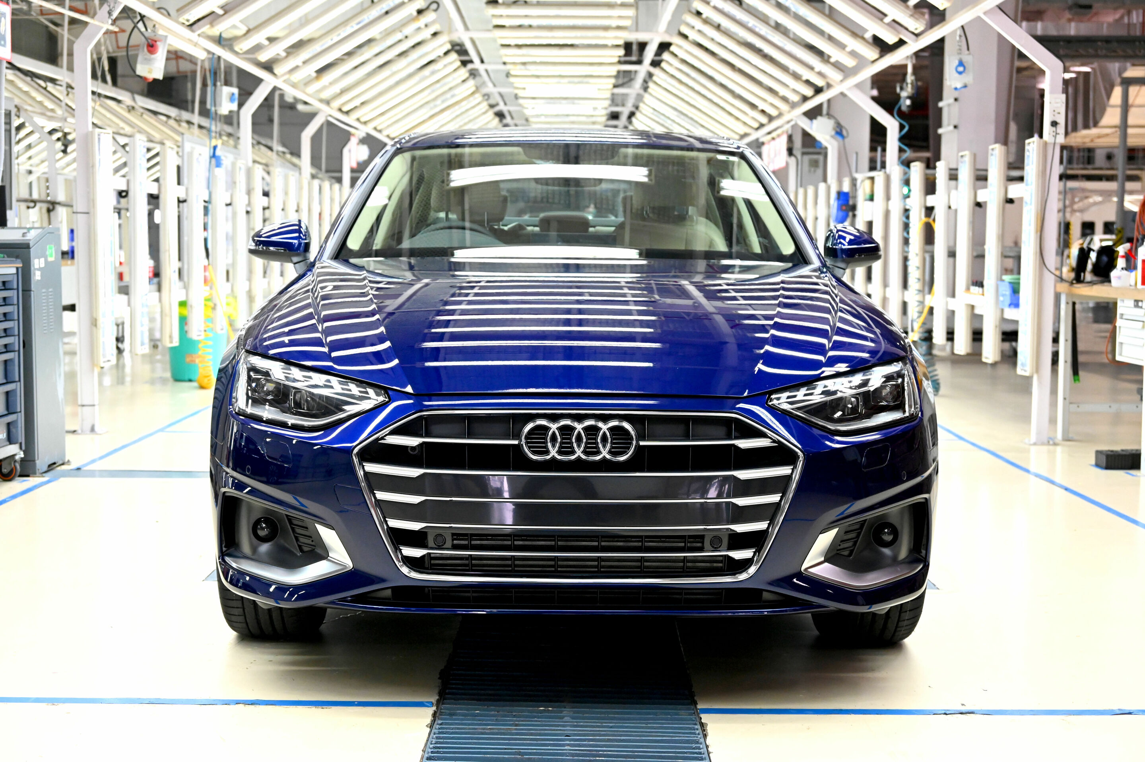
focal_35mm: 51
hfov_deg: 38.9
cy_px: 381
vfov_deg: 26.4
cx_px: 572
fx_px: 1621
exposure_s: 1/320
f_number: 5.6
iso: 4000
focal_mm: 51
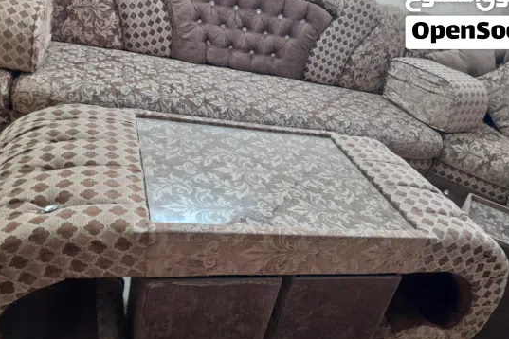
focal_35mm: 31
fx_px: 438
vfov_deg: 42.3
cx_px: 263
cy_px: 186
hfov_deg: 60.3
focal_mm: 4.6
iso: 320
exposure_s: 1/33
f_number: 2
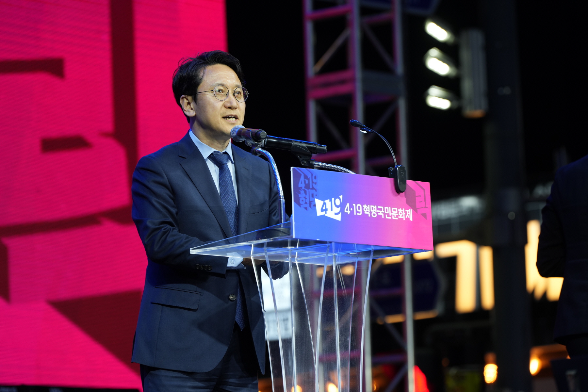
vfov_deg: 6.9
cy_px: 196
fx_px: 3266
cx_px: 294
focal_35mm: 200
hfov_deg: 10.3
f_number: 4.5
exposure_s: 1/200
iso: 500
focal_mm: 200
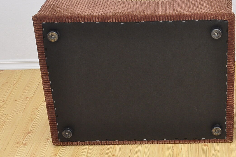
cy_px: 36
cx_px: 203
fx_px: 524
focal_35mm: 80
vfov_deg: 16.9
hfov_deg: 24.8
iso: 360
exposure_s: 1/160
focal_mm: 26
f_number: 4
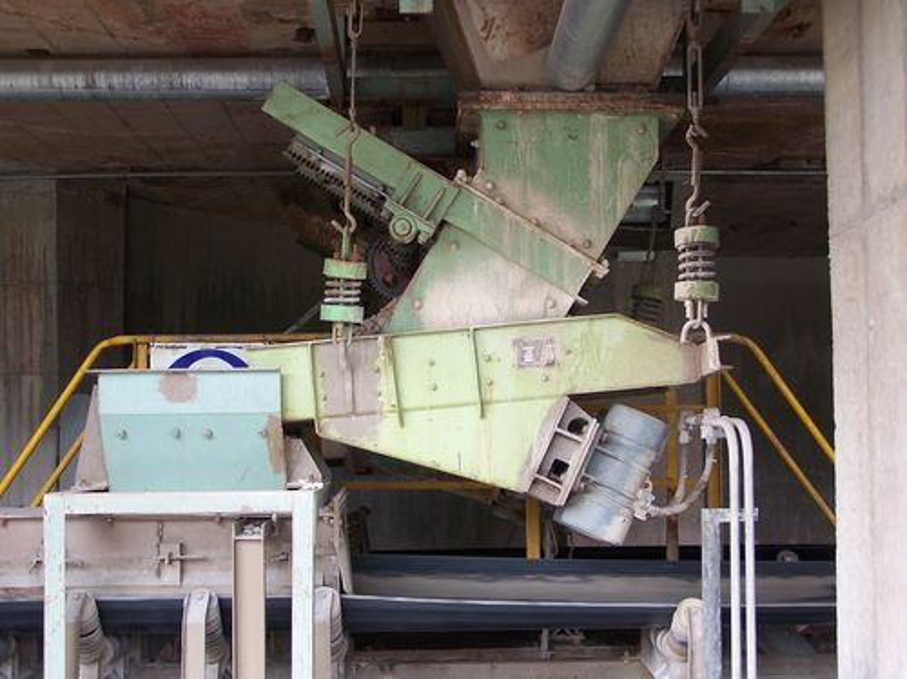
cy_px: 340
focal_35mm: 51
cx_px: 454
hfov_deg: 37.5
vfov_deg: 28.5
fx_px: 1335
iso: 80
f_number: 3
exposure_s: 1/40
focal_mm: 8.5
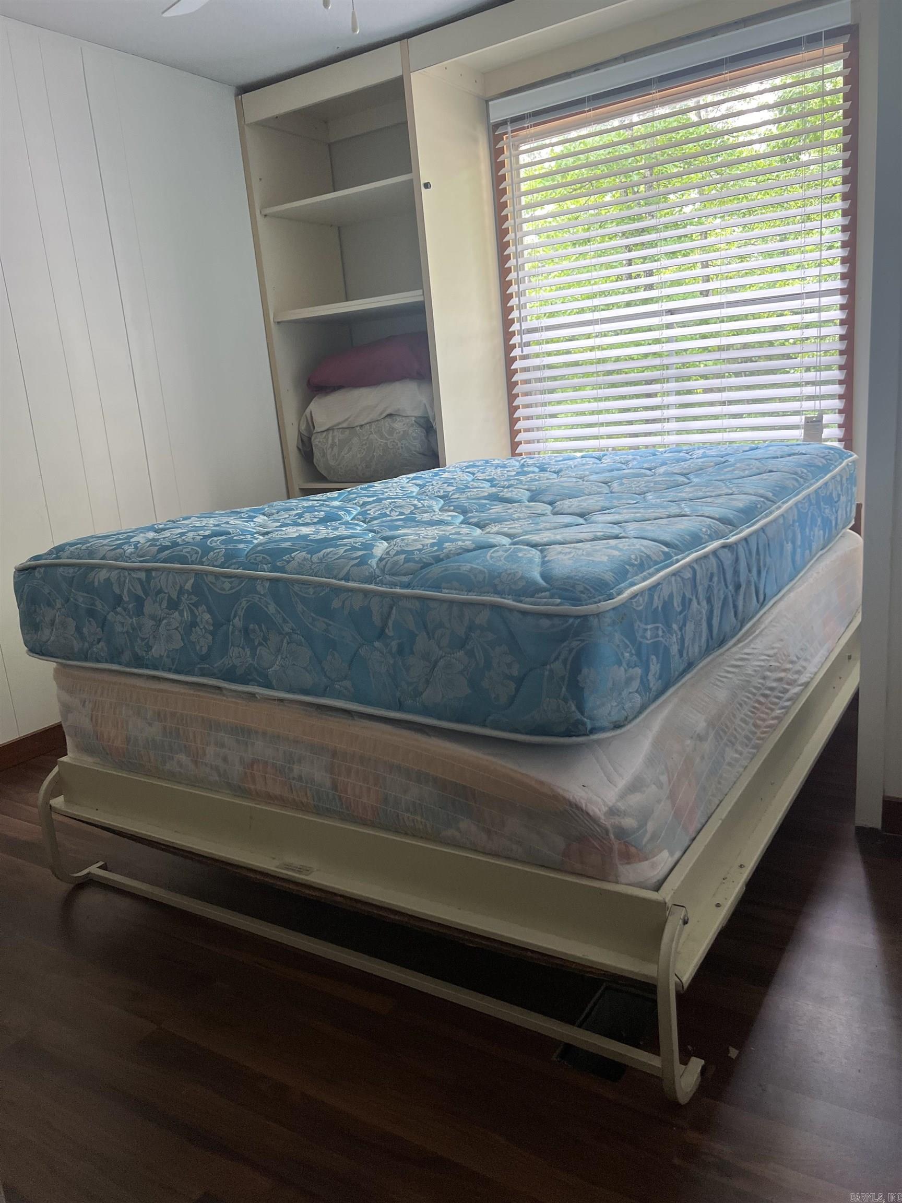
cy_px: 602
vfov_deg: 67.3
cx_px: 451
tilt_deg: -12.5
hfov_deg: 53.1
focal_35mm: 26
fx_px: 903
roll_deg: +4.9
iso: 125
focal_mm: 5.7
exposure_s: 1/98
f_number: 1.5
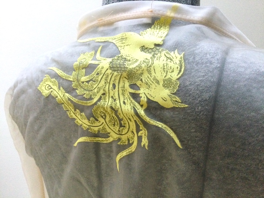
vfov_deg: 45.4
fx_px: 236
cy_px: 99
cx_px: 132
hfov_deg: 58.4
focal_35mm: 31
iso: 160
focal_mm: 3.3
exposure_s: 1/30
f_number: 2.4
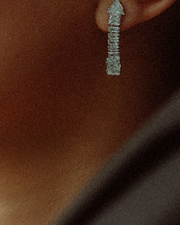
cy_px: 20
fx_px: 3796
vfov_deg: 3.4
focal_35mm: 570
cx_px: 183
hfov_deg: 2.7
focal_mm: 110
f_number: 5
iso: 160
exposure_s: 1/200
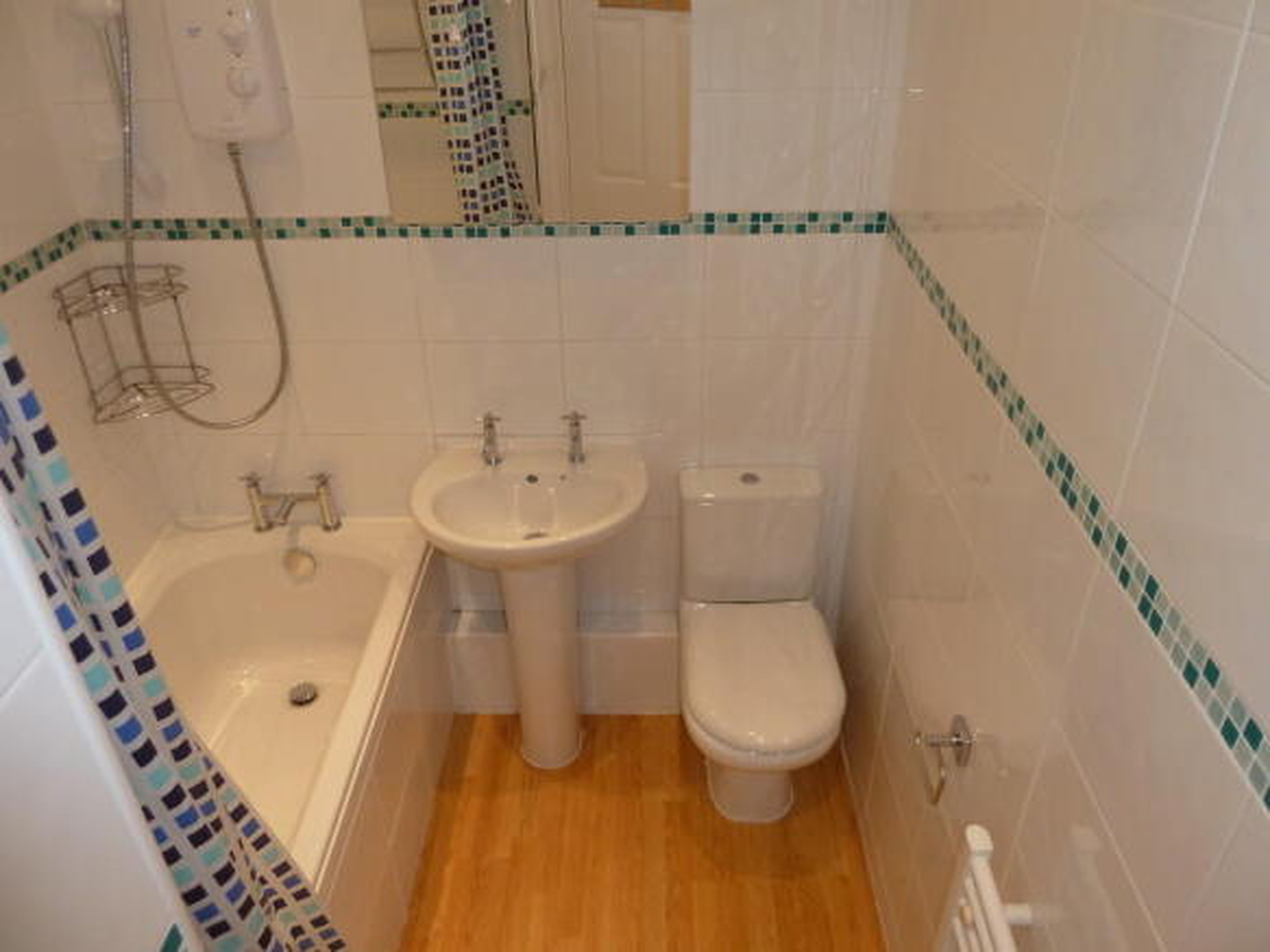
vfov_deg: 54.9
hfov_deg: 69.4
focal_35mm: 25
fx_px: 917
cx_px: 635
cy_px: 476
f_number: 3.3
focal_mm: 4.1
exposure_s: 1/30
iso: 125
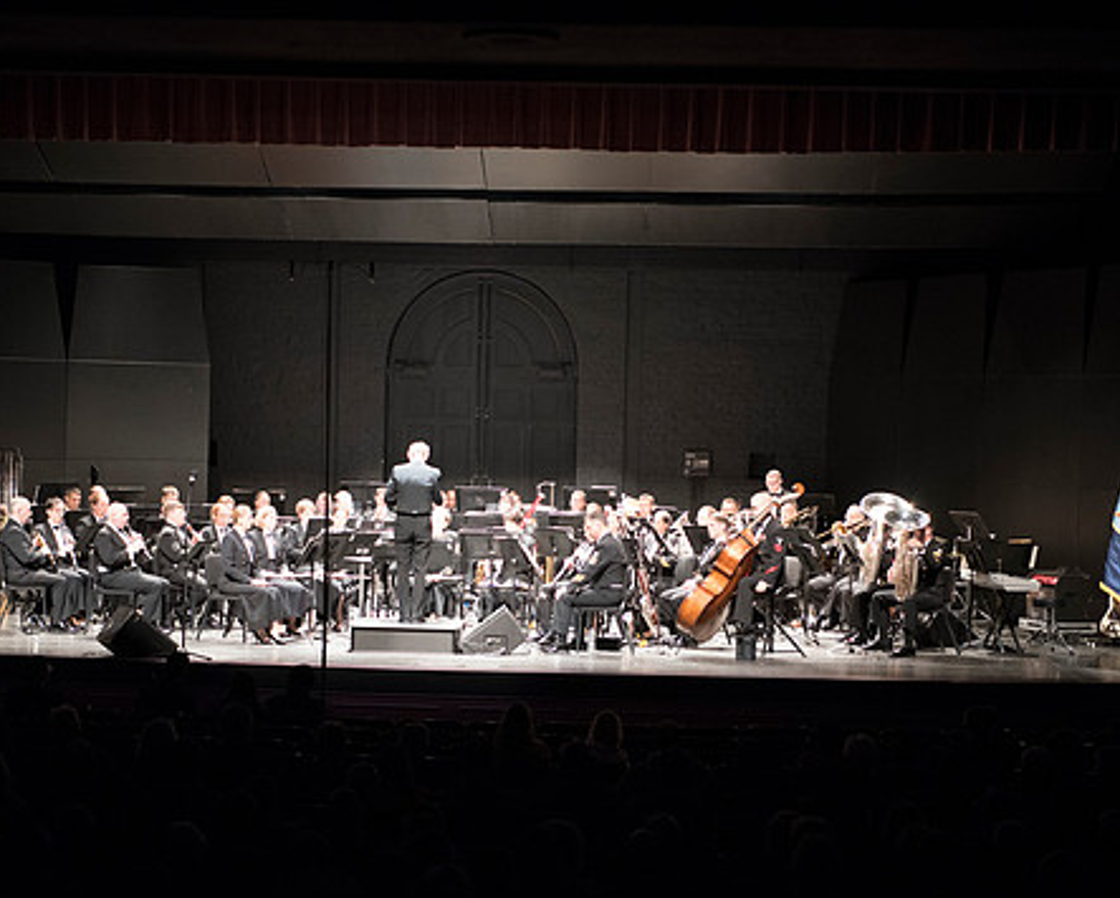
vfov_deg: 17.9
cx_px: 460
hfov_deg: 22.2
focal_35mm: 86
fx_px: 2853
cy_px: 449
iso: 4000
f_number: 2.8
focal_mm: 70
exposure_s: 1/125
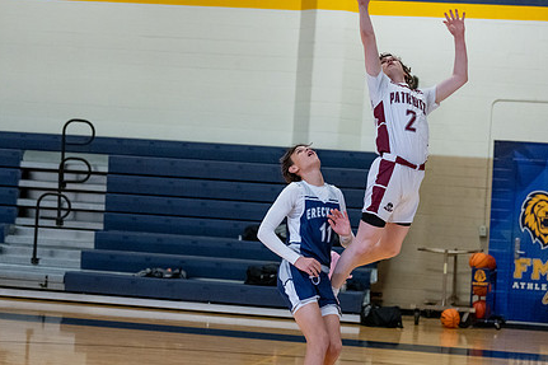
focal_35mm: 106
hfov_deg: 19.3
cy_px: 143
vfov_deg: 12.9
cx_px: 304
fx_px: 1613
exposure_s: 1/1000
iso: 5000
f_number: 2.8
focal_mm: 70
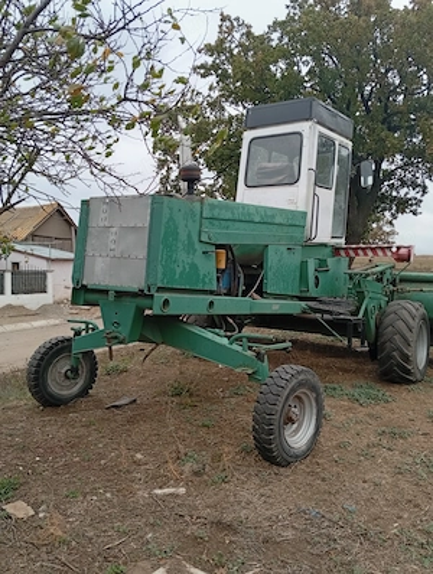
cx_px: 216
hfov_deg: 45.6
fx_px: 515
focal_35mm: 31
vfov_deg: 58.3
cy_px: 287
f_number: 1.8
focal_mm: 3.98
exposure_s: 1/103
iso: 50
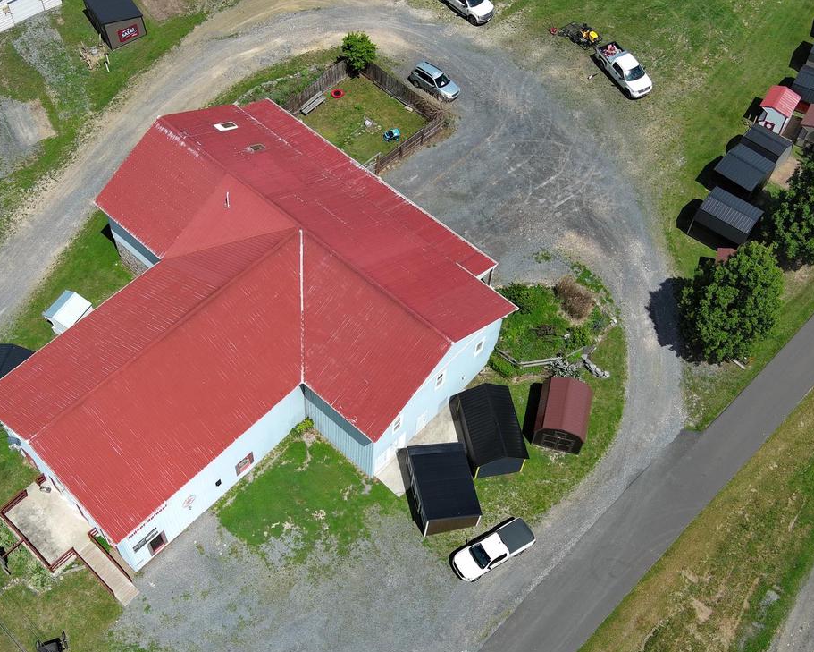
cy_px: 343
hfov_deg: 42.7
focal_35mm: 43
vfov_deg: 34.9
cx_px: 337
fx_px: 1036
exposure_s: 1/1873
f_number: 2.8
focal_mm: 10.57
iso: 100
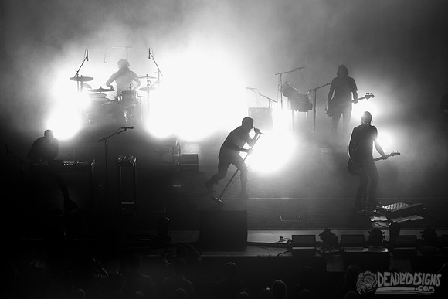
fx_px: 1116
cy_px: 150
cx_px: 224
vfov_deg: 15.3
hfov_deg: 22.7
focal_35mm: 90
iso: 3200
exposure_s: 1/500
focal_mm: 80
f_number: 4
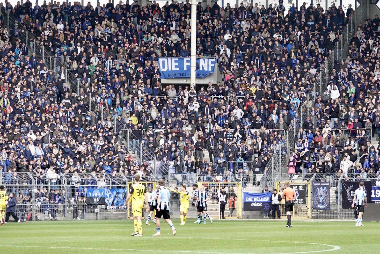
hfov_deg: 10.7
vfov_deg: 7.2
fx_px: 2028
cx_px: 190
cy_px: 127
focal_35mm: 192
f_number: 4
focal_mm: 70.27
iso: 200
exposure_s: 1/200
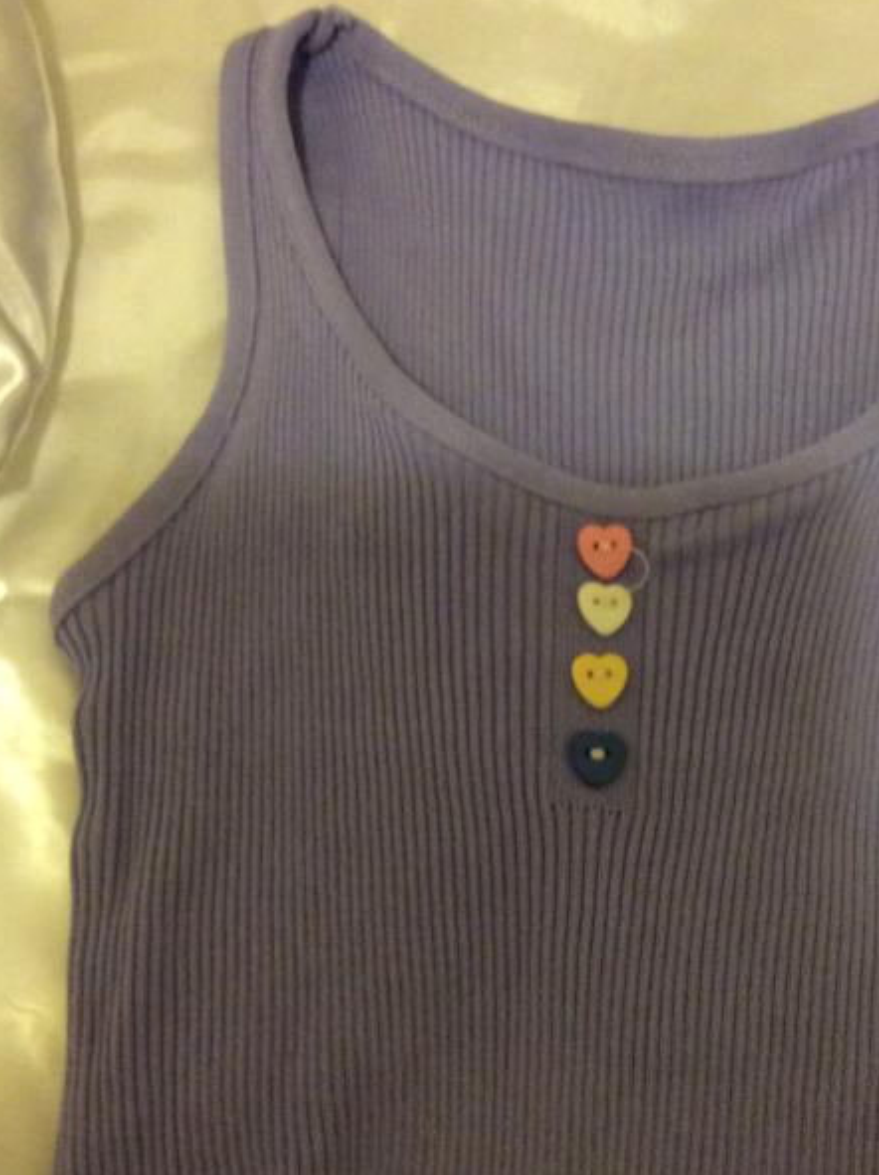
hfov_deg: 28.8
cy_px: 811
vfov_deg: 37.7
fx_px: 1696
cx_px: 611
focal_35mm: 50
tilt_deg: -72.8
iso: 250
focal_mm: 3.3
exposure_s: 1/15
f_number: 2.4
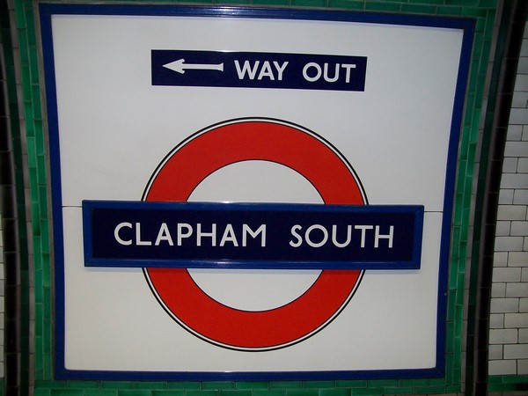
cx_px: 264
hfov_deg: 54.0
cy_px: 198
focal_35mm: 34
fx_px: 519
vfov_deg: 41.8
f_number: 2.7
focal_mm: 6.1
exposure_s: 1/60
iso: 160
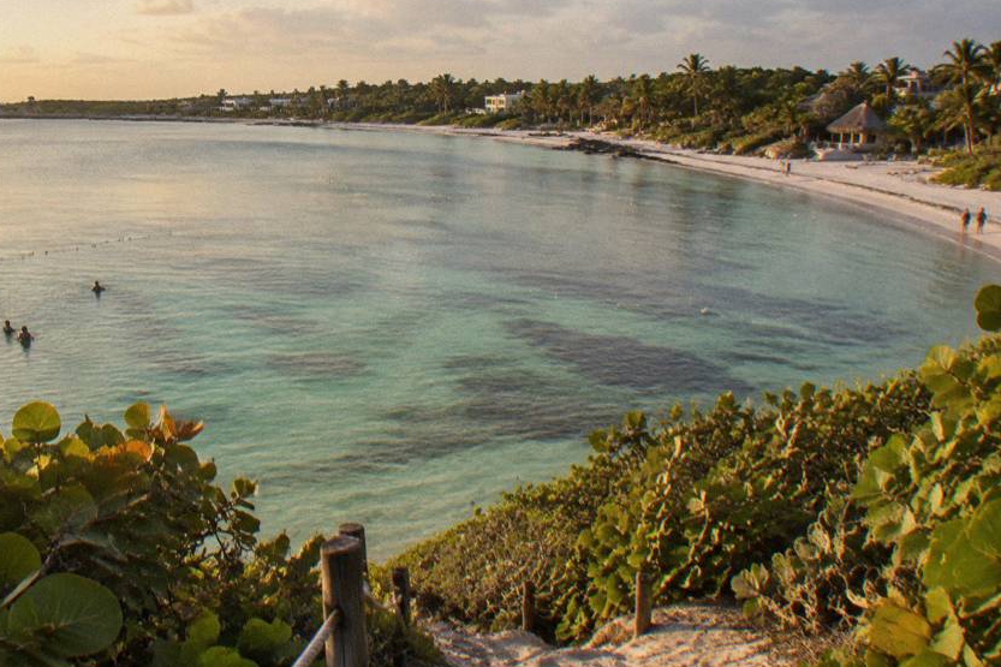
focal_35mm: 48
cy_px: 344
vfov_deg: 28.1
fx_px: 1334
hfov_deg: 41.0
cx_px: 430
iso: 200
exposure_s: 1/100
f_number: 11
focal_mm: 40
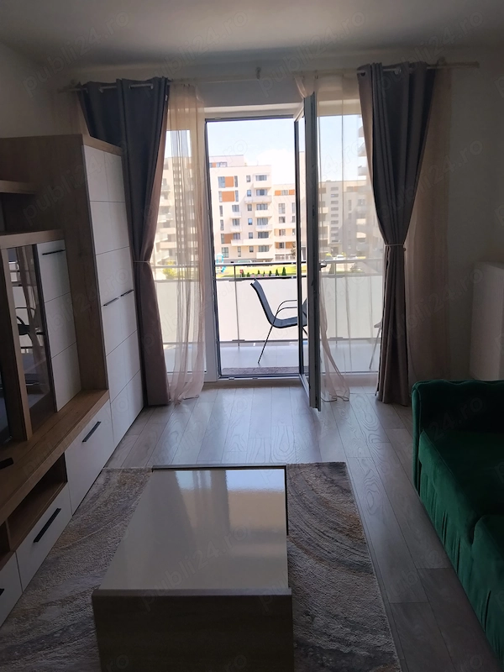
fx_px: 563
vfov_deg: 61.7
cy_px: 336
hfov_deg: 48.2
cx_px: 252
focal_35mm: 29
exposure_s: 1/196
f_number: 1.8
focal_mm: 3.96
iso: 50
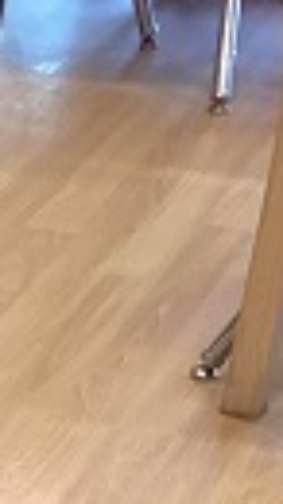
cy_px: 1086
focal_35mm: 173
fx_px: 2311
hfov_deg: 6.4
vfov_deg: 11.0
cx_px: -597
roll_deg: +1.0
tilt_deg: -39.6
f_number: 2.4
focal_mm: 3.3
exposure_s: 1/60
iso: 320
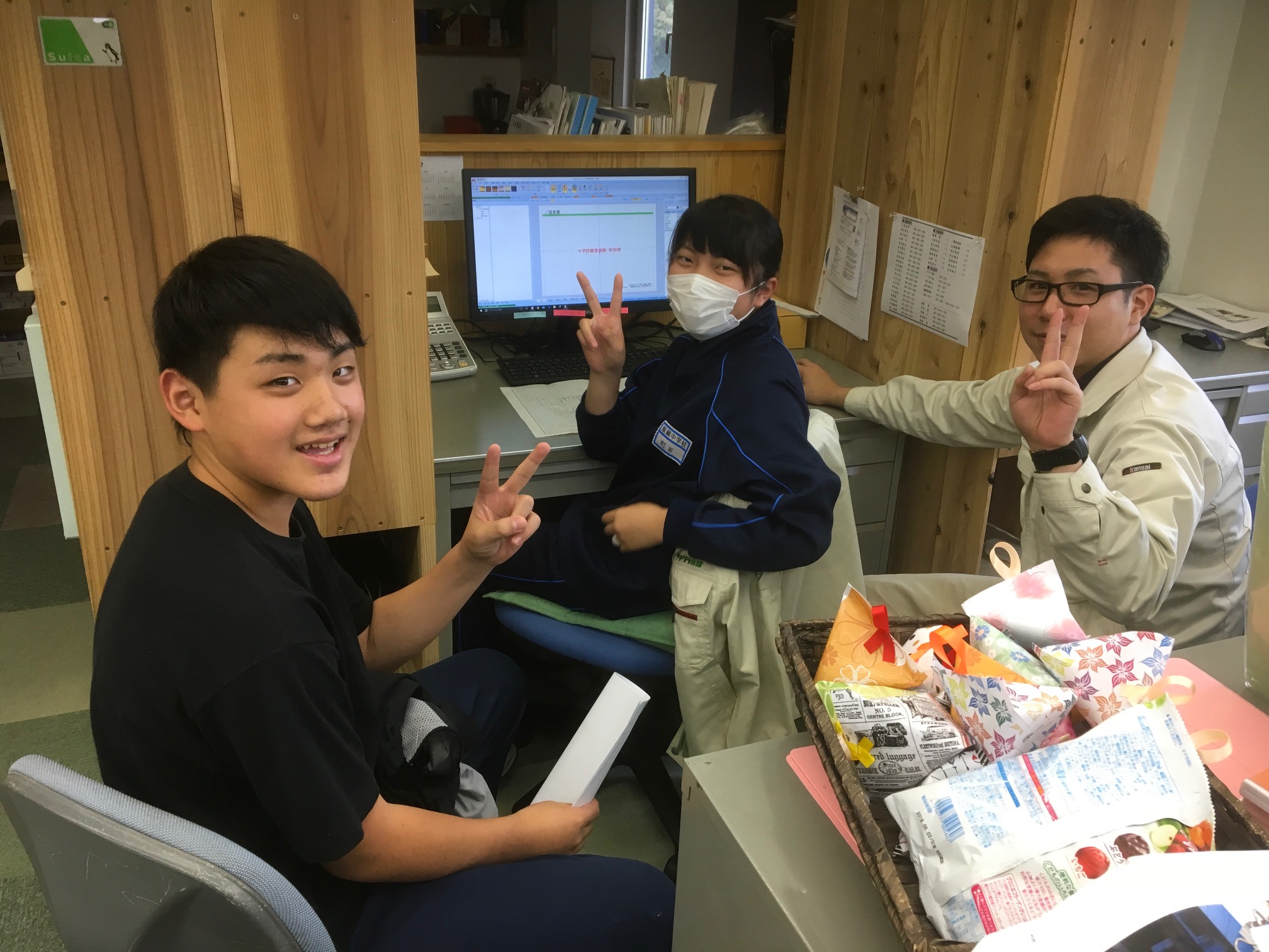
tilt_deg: -22.4
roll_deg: -2.1
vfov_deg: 48.2
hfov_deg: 61.7
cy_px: 476
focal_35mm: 29
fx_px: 1063
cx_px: 634
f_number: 2.2
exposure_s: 1/30
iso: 64
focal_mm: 4.15
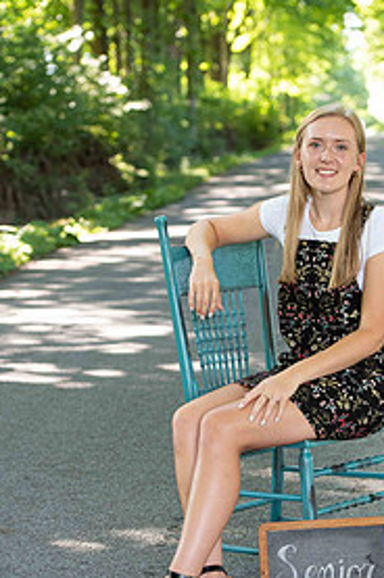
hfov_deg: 11.2
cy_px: 317
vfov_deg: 16.8
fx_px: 1957
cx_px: 298
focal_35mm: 122
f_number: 3.5
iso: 640
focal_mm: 75
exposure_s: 1/200
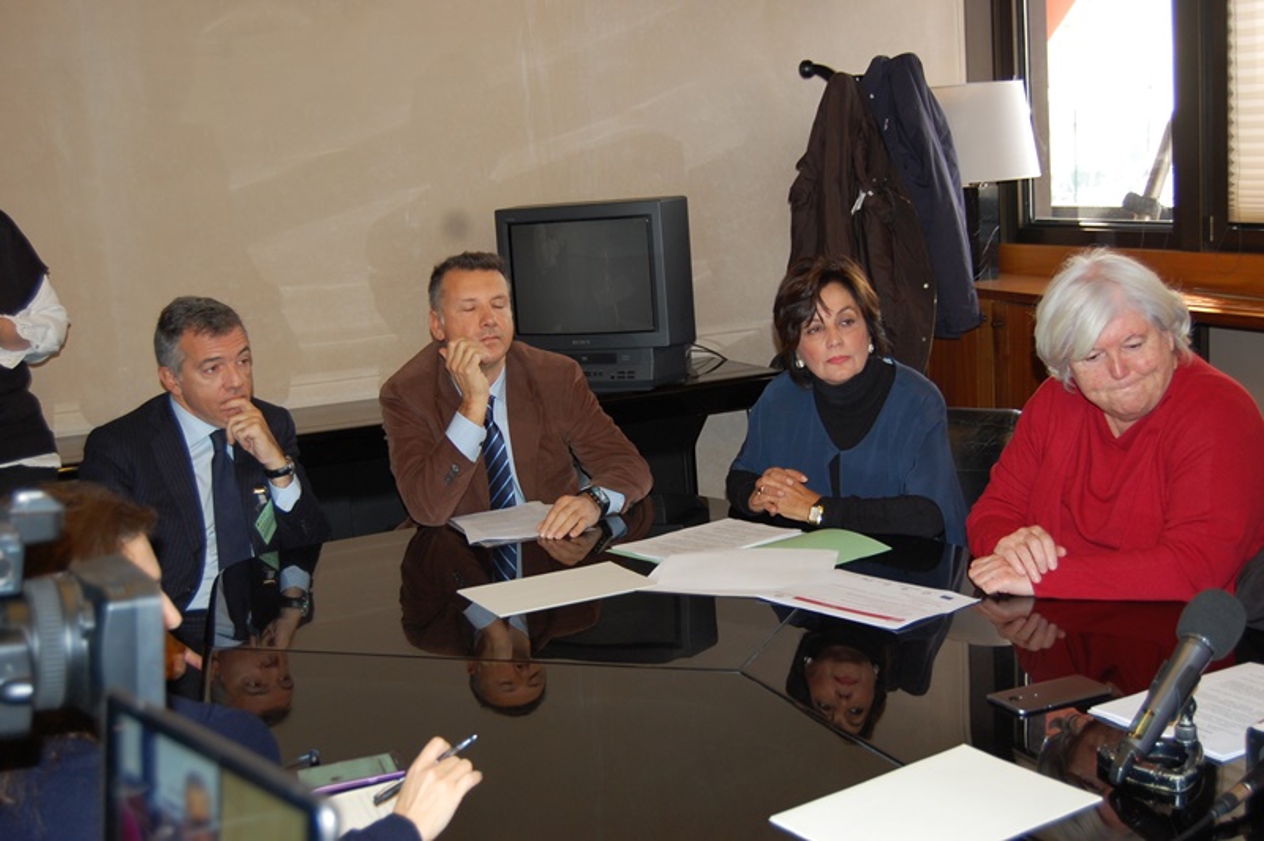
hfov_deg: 43.6
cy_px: 420
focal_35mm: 45
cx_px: 632
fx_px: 1579
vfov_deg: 29.8
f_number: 4.2
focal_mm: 30
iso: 400
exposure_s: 1/60
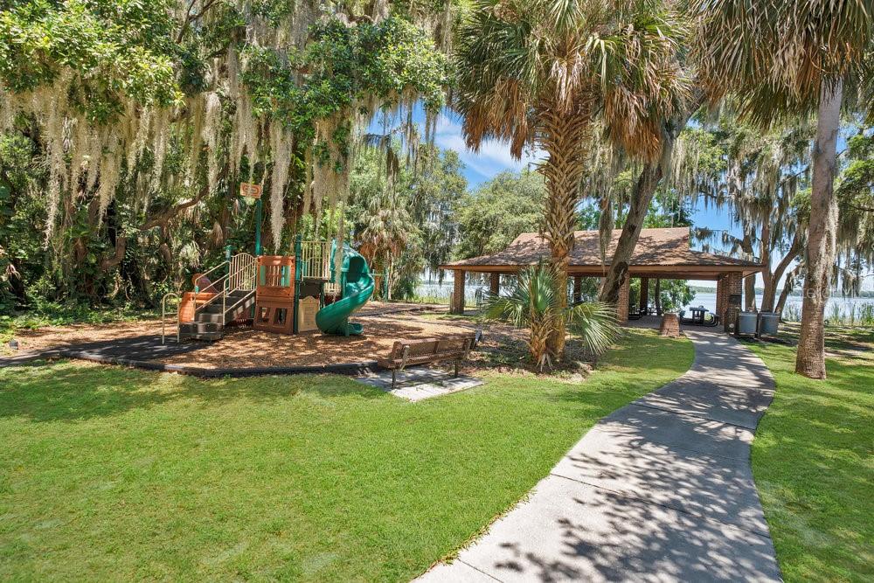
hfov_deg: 96.7
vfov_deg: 73.8
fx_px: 388
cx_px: 437
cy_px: 292
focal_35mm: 16
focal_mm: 16
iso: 100
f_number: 4.5
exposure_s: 1/200
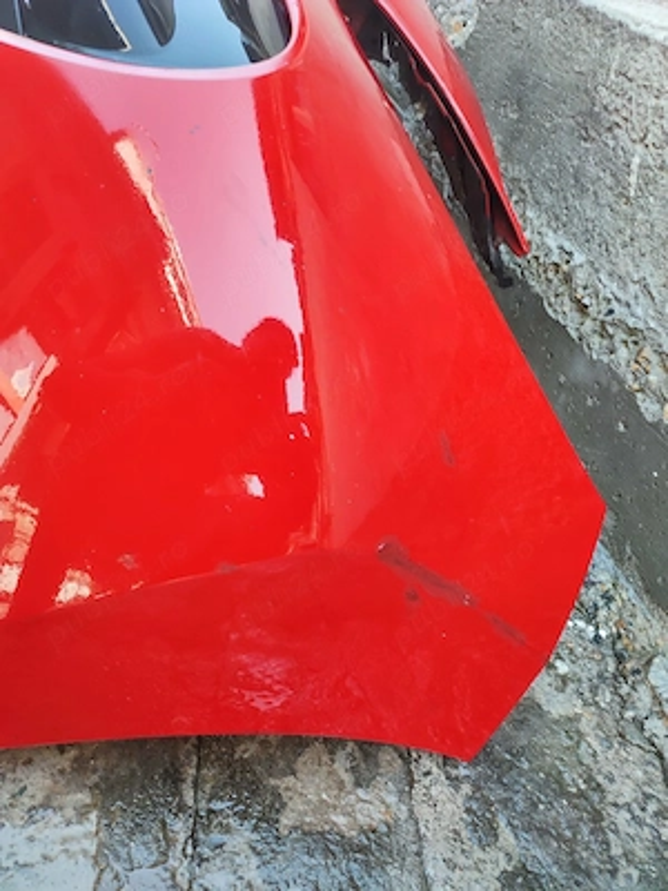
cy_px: 446
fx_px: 643
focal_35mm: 25
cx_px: 334
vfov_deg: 69.4
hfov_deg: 54.9
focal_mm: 6.04
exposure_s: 1/50
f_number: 1.9
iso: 128
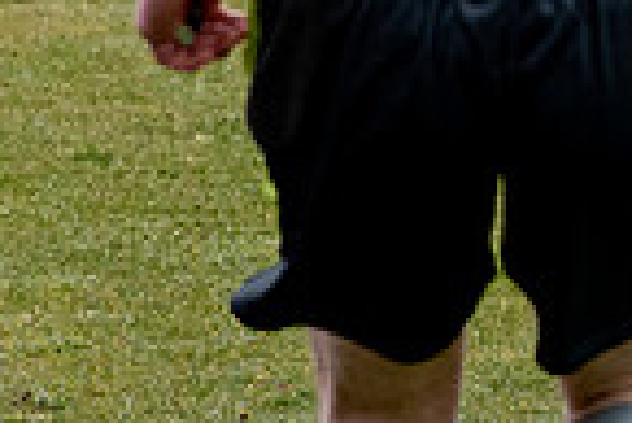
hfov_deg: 1.7
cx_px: -806
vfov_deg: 1.2
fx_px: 20877
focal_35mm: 1188
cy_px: -101
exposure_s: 1/1250
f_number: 4
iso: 500
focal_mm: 102
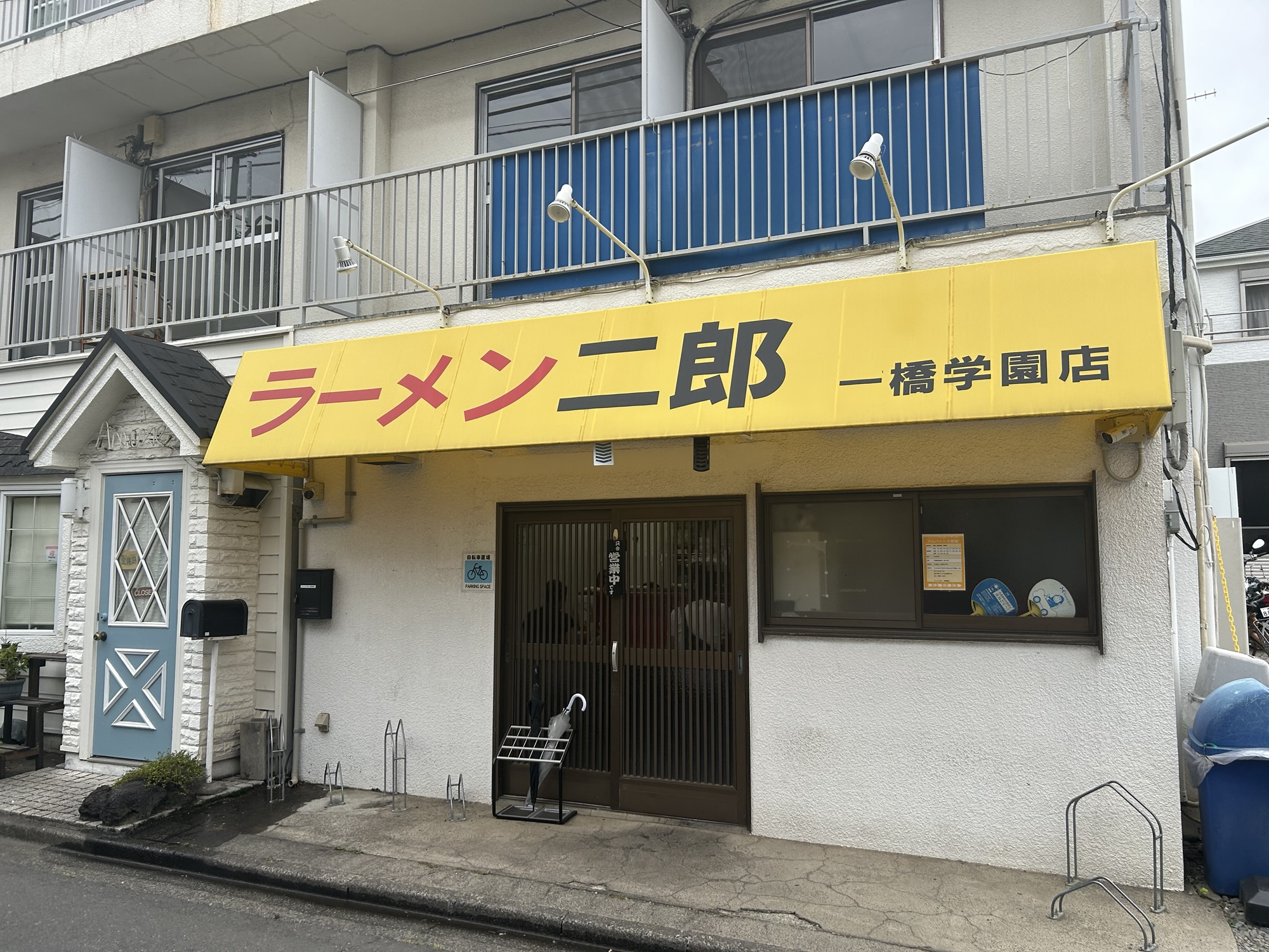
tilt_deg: +3.2
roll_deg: -1.8
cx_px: 634
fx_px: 953
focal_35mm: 26
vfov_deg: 53.1
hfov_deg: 67.3
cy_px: 476
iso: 50
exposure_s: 1/1038
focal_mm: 5.7
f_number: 1.5
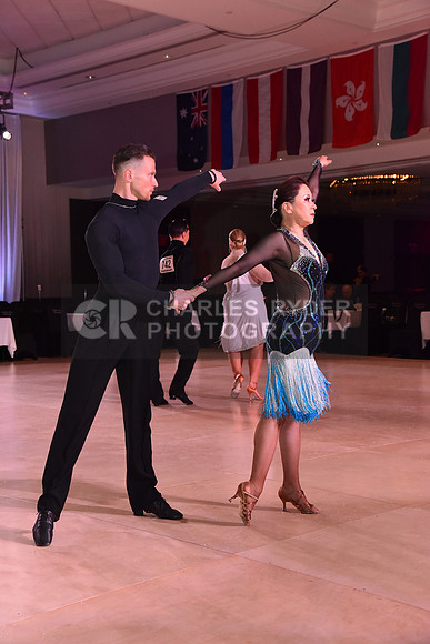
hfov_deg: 23.4
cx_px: 215
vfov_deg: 34.5
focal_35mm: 58
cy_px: 322
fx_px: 1038
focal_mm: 58
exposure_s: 1/320
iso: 2500
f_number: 6.3
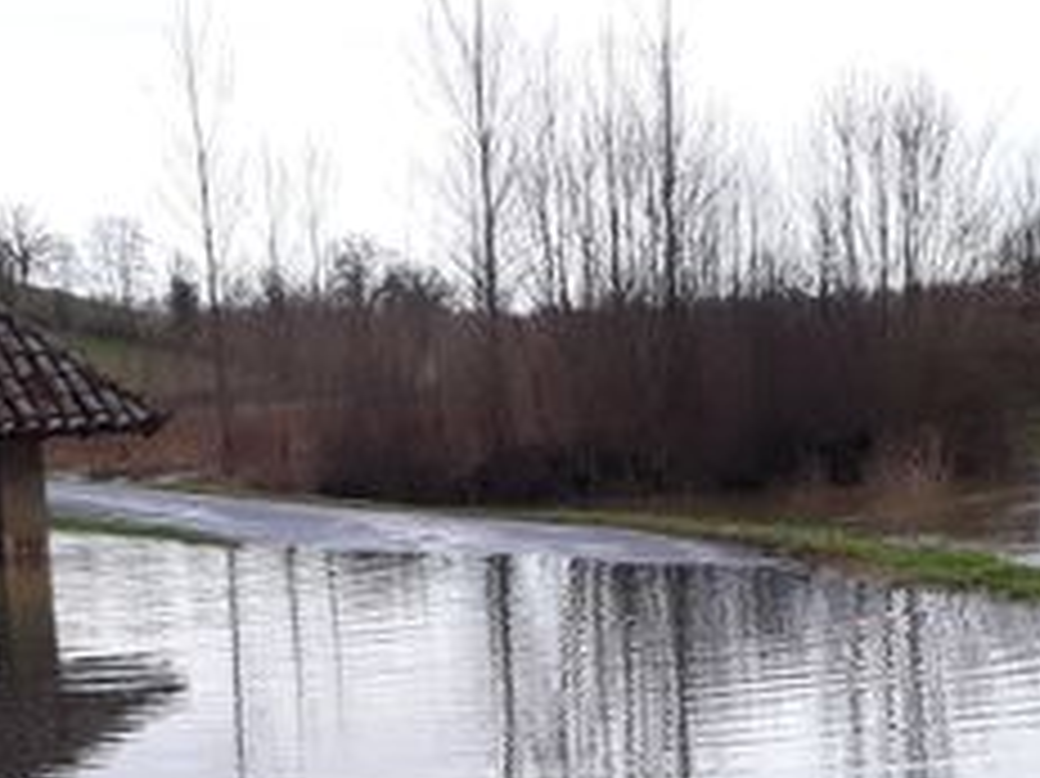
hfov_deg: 24.1
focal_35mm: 81
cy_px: 787
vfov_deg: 17.7
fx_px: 2432
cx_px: 606
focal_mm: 3.6
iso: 40
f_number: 1.9
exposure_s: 1/193
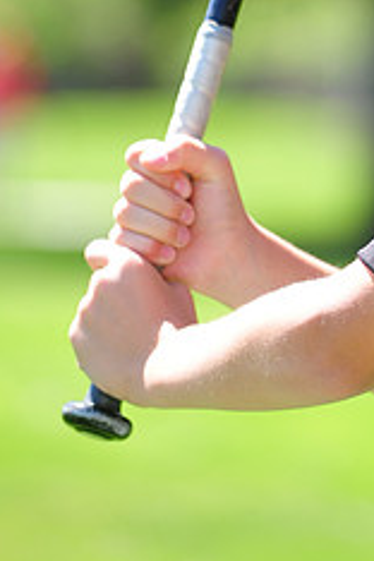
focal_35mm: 495
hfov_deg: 2.8
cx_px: 400
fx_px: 7713
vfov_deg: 4.2
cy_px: -113
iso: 200
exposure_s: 1/400
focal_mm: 200
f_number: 4.5
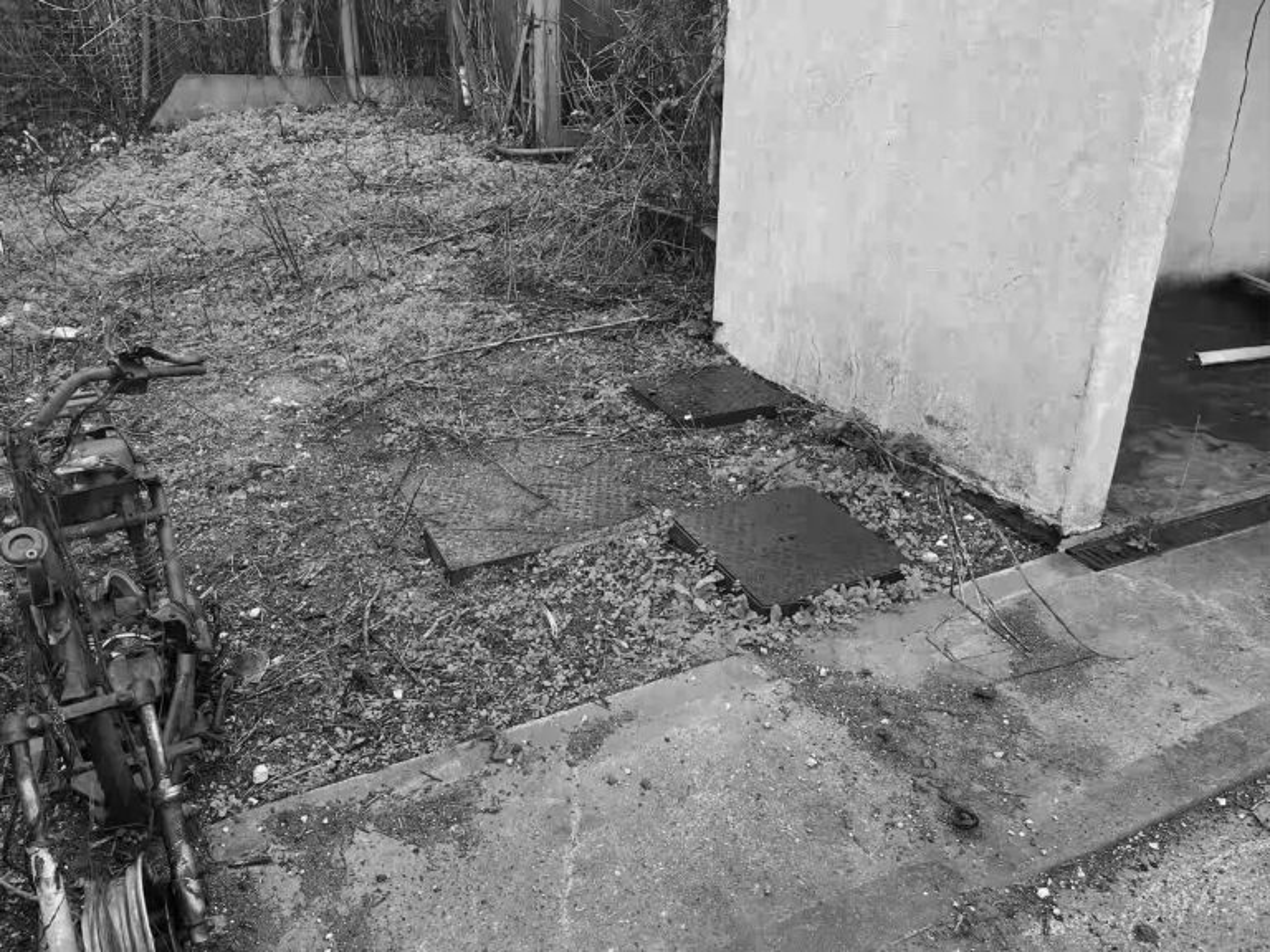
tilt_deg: -24.1
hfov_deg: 67.3
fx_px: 954
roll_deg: -1.0
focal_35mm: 26
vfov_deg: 53.1
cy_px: 476
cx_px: 635
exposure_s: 1/121
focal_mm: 4.2
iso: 100
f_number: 1.6
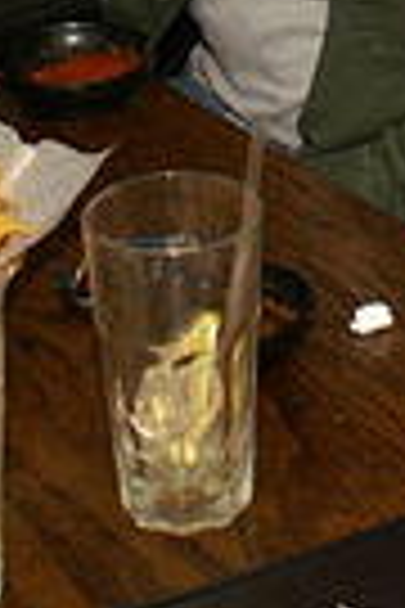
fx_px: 2885
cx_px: 544
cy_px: -230
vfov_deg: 11.6
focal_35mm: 171
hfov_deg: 7.9
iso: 100
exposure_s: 1/60
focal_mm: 24
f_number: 5.6
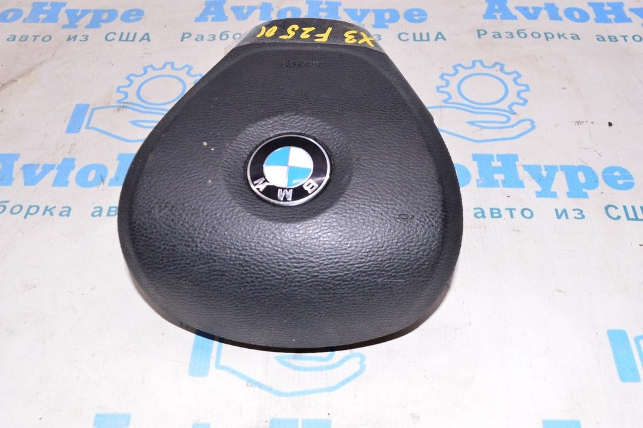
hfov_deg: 51.3
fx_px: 669
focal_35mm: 38
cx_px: 322
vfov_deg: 35.4
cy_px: 214
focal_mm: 25
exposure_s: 1/200
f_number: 8
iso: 1600
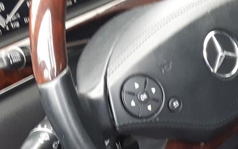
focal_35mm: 104
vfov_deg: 12.5
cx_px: 361
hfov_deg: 17.8
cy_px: 141
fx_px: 675
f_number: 1.9
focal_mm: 3.7
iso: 125
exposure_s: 1/33
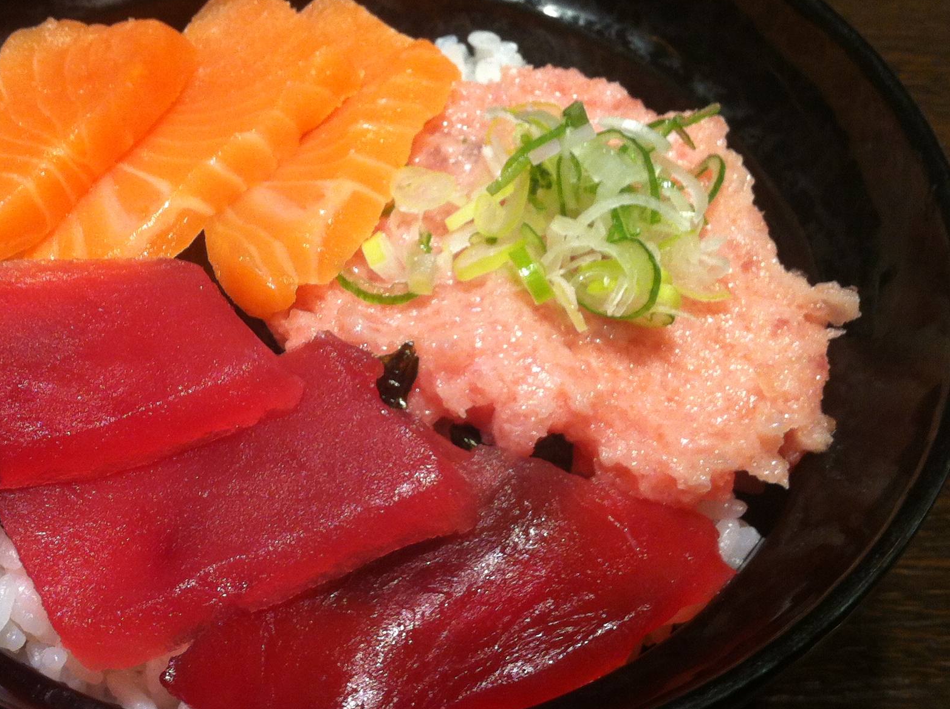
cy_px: 329
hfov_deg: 32.8
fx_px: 1589
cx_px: 270
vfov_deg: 25.2
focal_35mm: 58
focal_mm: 3.85
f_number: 2.8
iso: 80
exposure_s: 1/15
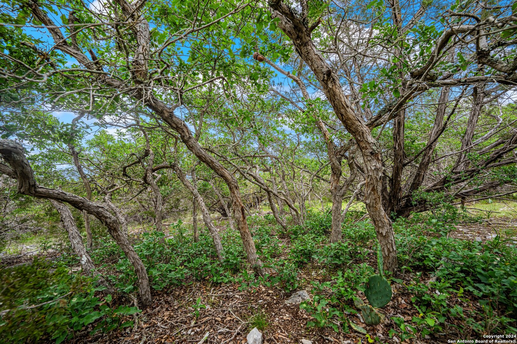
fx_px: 201
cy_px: 172
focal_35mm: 14
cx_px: 258
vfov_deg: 81.2
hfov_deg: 104.3
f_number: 7.1
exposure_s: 1/100
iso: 125
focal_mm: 14
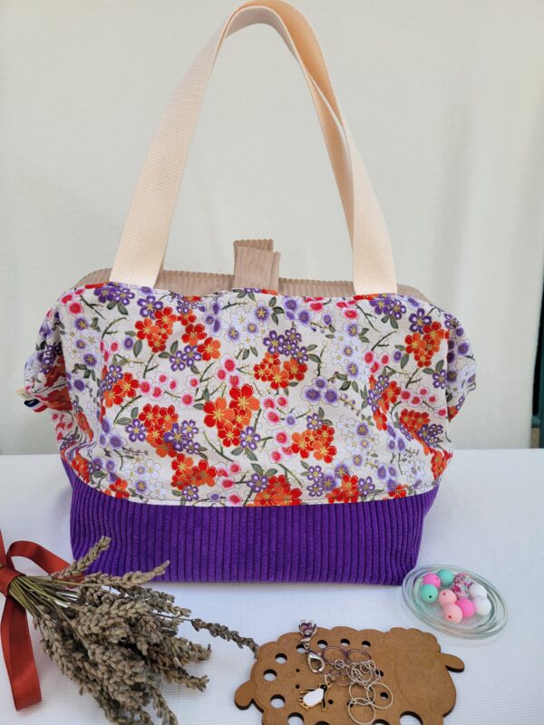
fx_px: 545
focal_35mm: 26
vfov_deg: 67.3
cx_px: 272
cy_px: 362
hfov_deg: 53.1
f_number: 1.8
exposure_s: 1/1202
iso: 40
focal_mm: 5.4
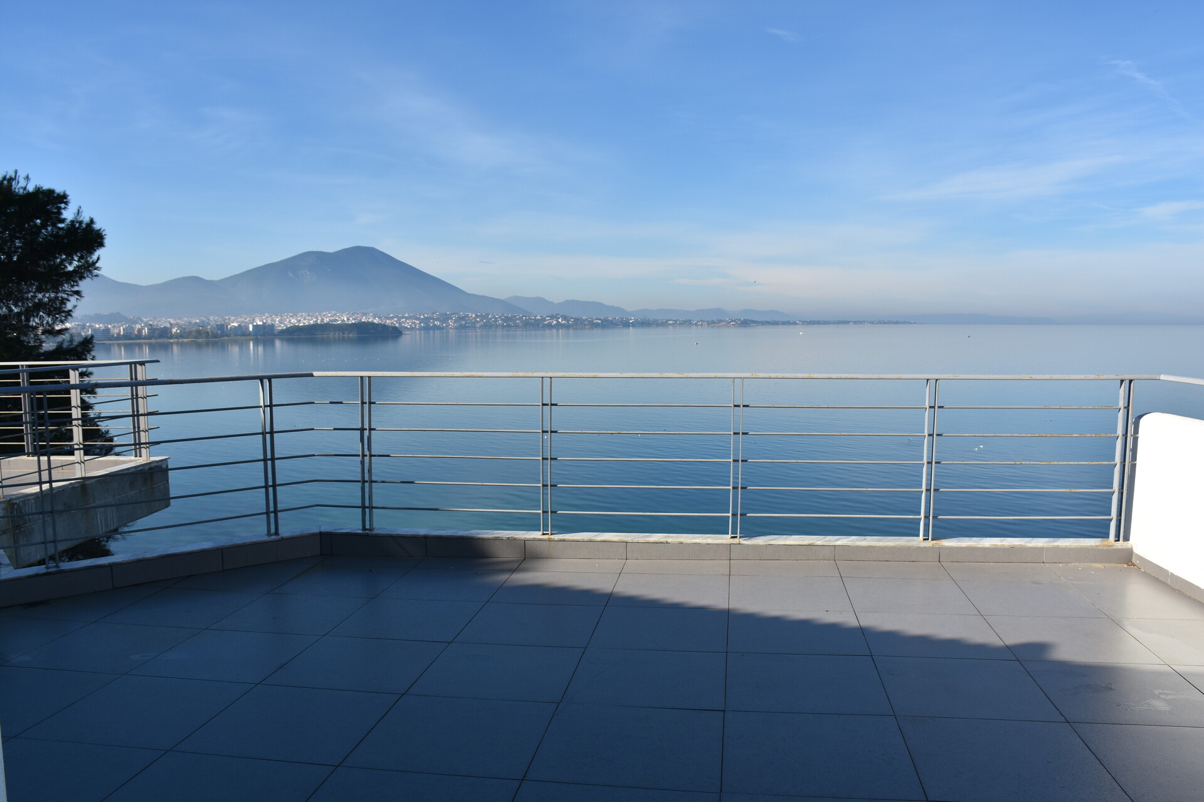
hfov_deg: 67.4
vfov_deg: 47.9
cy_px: 401
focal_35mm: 27
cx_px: 602
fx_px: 903
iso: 160
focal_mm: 18
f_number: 8
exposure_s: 1/500
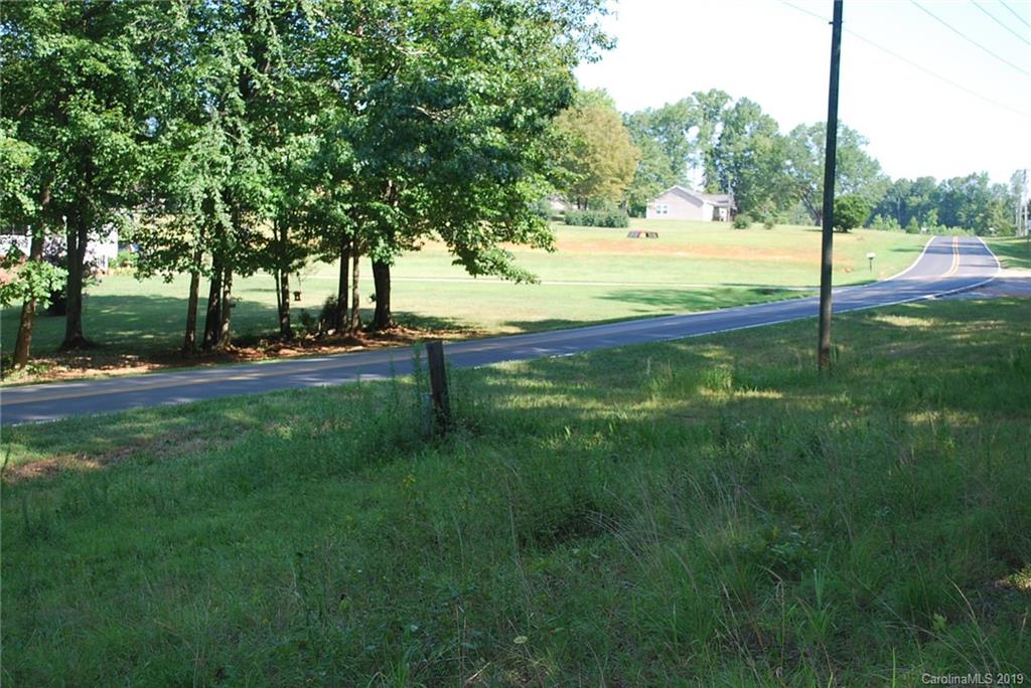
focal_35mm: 48
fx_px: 1375
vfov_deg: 28.1
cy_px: 344
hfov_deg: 41.1
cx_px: 516
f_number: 5
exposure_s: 1/125
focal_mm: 32
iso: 110
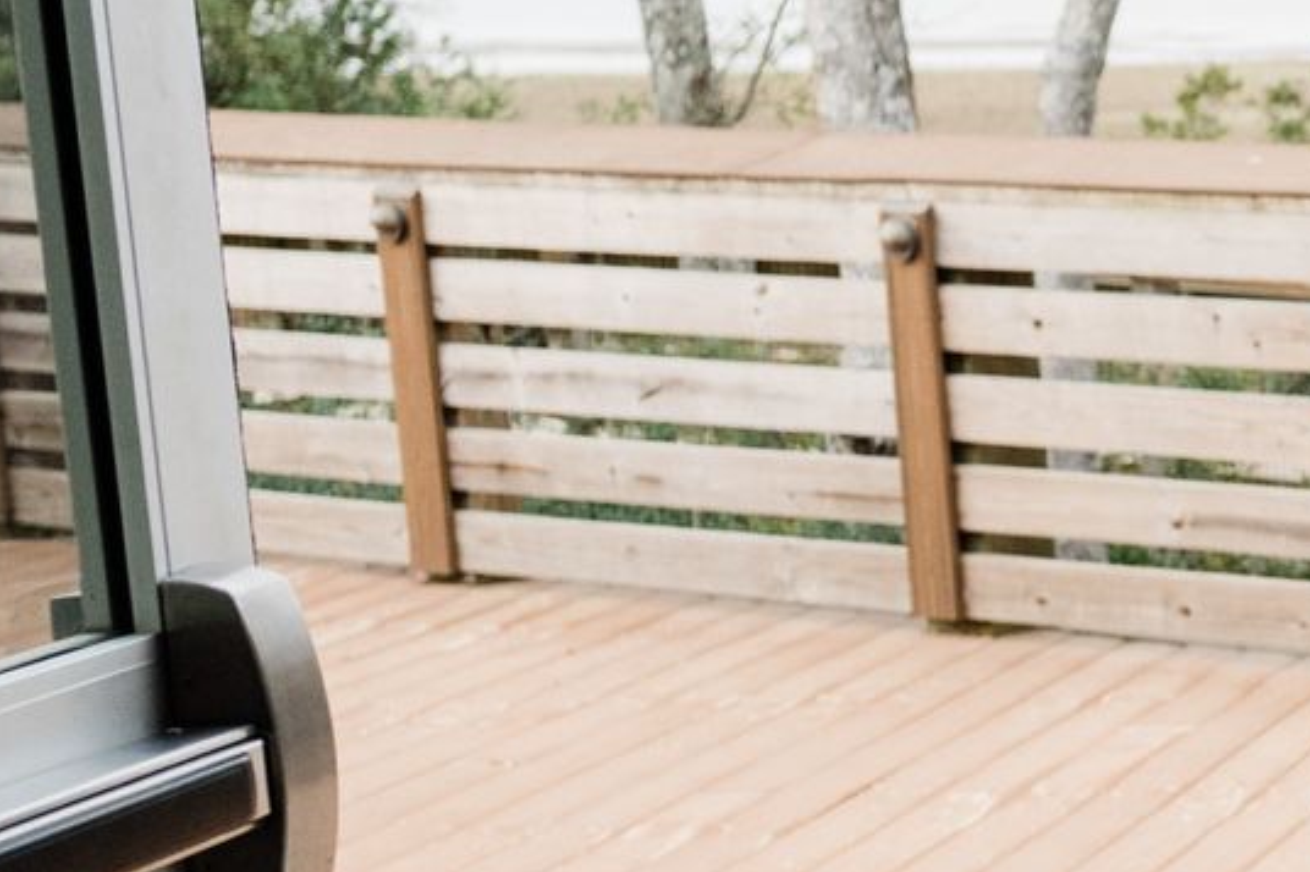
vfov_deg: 12.2
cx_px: 2640
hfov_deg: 14.9
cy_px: 702
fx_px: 4074
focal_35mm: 112
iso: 800
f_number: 3.2
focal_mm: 24
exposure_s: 1/1000
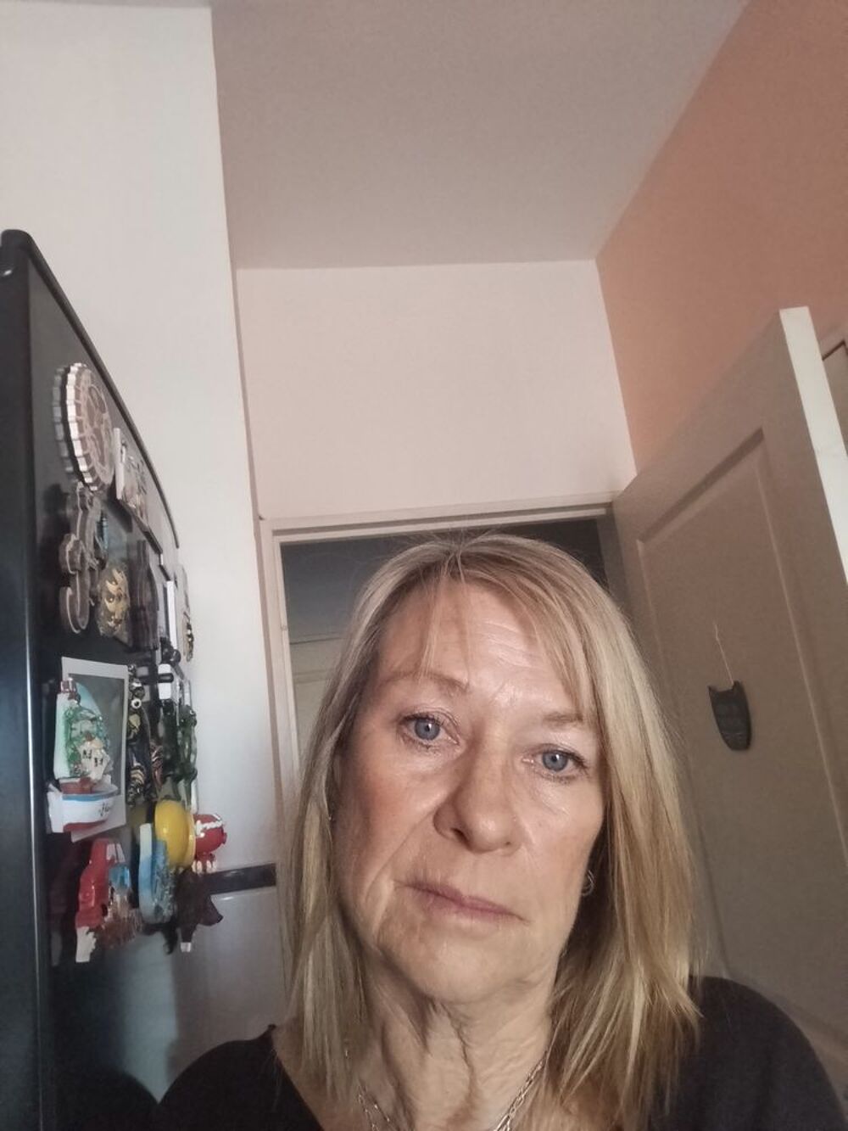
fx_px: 784
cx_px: 424
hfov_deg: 56.8
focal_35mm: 24
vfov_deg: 71.6
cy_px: 566
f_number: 2.4
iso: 640
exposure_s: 1/33
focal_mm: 3.26
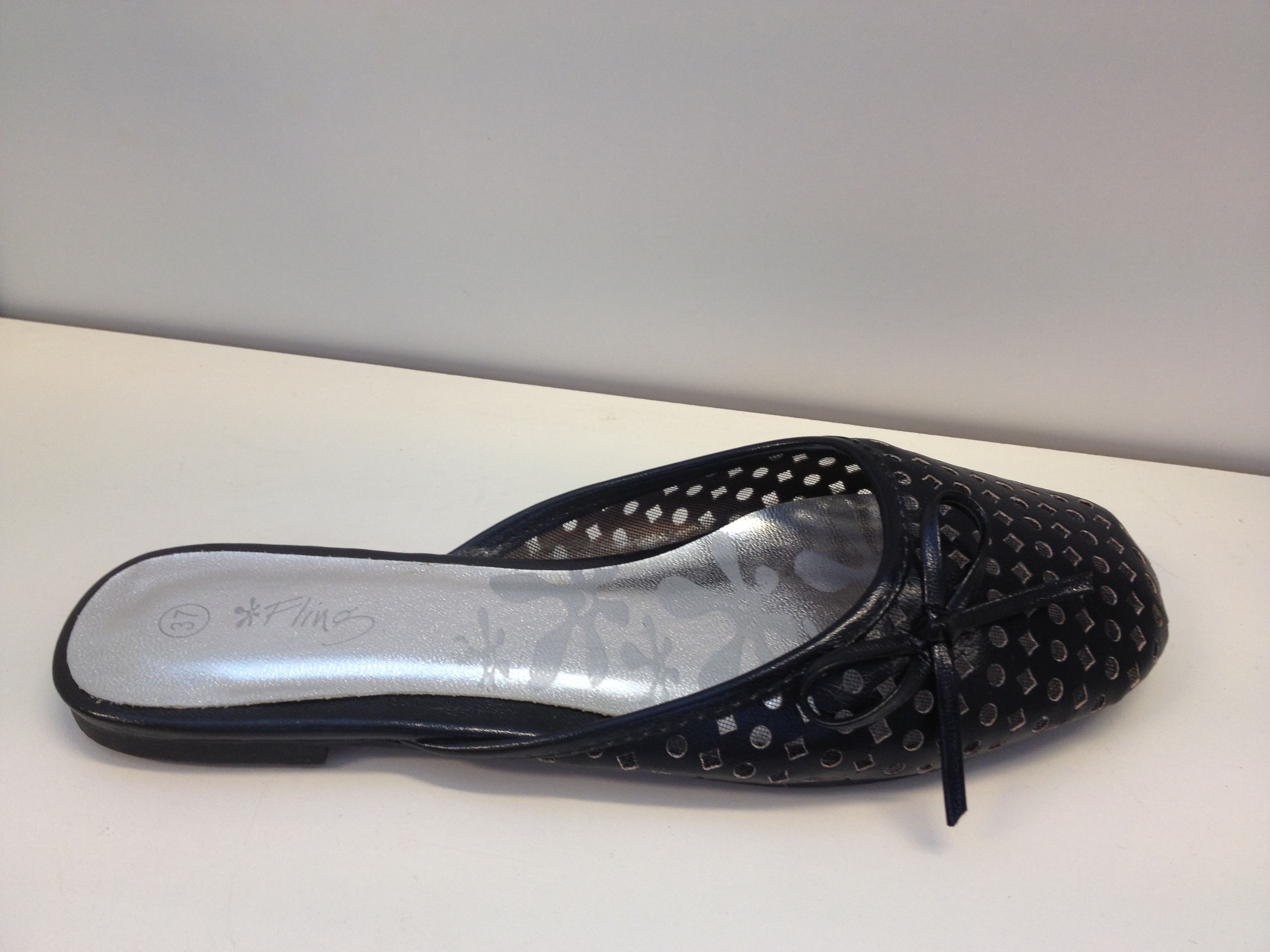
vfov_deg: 40.7
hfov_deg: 52.6
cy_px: 476
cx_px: 635
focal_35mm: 35
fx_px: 1284
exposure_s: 1/30
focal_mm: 4.28
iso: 64
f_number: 2.4
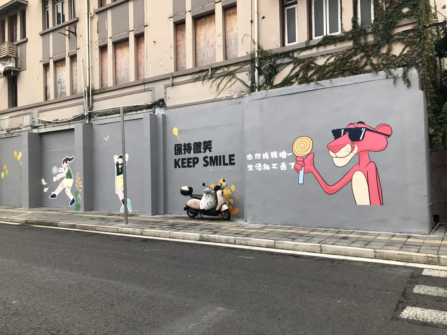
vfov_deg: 49.7
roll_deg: +1.4
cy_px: 168
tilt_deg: +1.9
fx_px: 362
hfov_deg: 63.4
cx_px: 224
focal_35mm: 28
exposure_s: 1/329
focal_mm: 4
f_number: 1.8
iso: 20
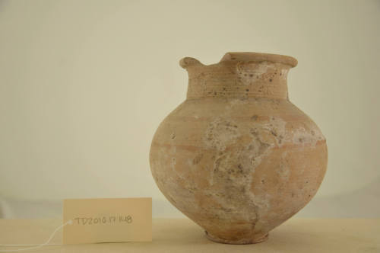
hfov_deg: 41.2
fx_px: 506
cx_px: 190
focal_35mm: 48
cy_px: 126
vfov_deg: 28.0
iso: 200
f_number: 4.5
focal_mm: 32
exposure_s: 1/50
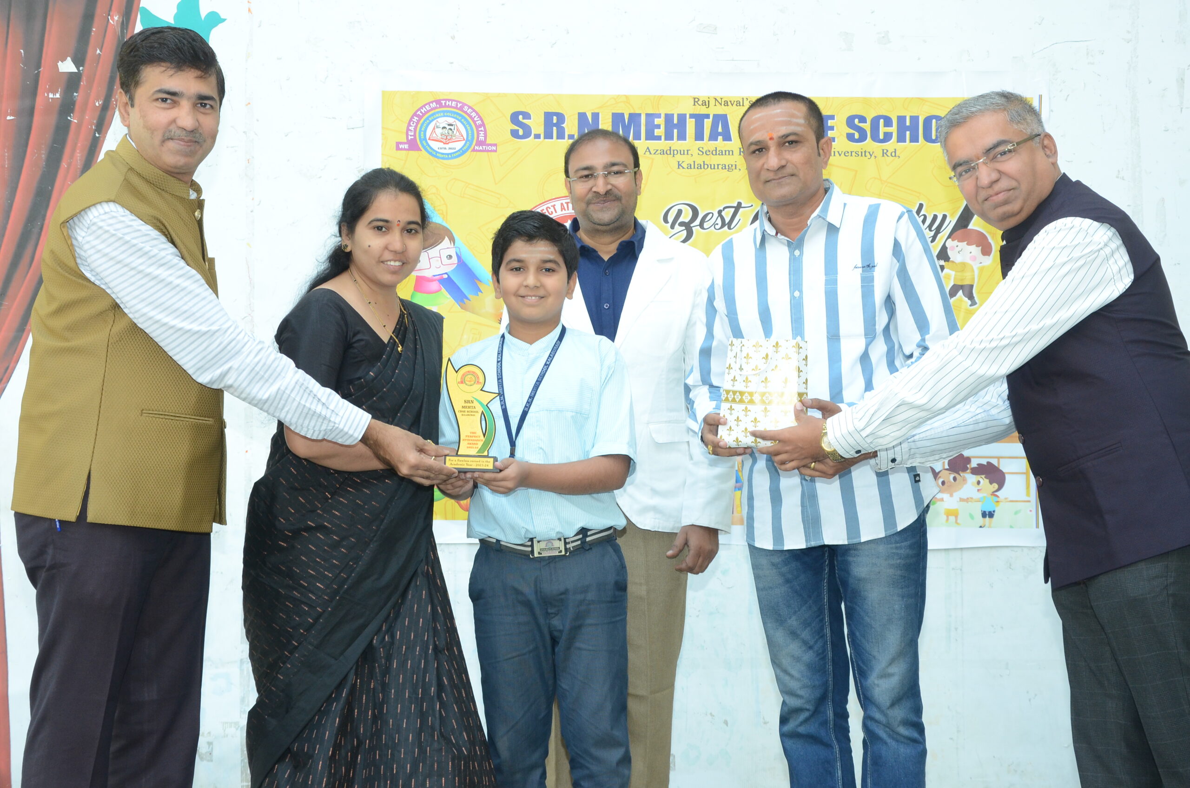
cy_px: 394
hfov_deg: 35.1
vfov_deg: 23.7
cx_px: 595
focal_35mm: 57
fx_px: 1880
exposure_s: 1/160
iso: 800
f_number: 6.3
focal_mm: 38
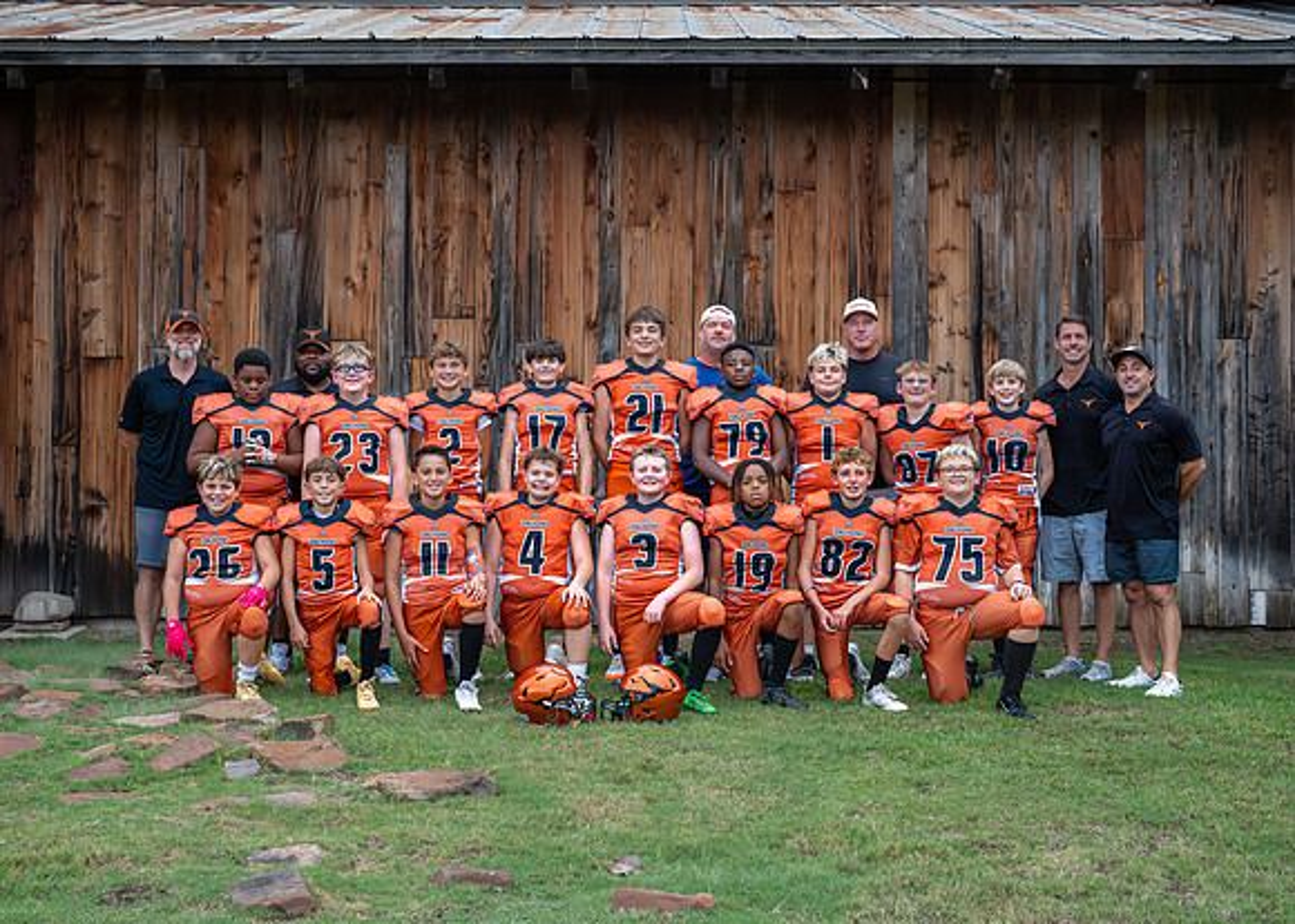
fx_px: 2086
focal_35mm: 57
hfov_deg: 34.5
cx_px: 603
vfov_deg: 25.0
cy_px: 494
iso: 4000
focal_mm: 50
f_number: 4
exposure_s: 1/500
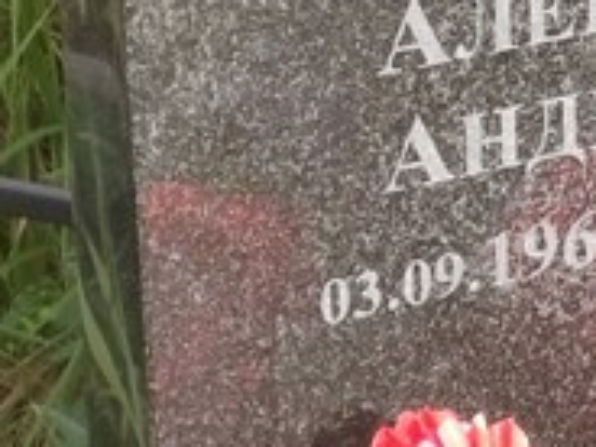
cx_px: 745
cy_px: 78
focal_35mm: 261
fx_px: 4494
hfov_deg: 7.5
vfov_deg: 5.7
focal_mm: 5.52
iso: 100
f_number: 1.9
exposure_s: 1/290
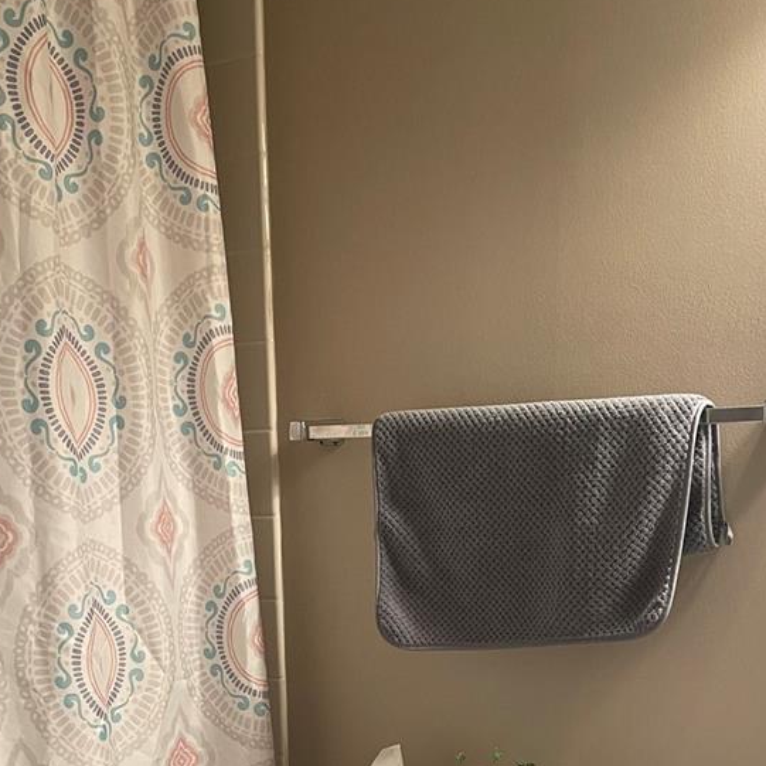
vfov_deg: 30.2
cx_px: 389
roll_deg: +2.3
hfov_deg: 33.4
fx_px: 1277
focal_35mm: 51
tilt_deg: -14.6
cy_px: 828
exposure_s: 1/60
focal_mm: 4.2
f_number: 1.6
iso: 100
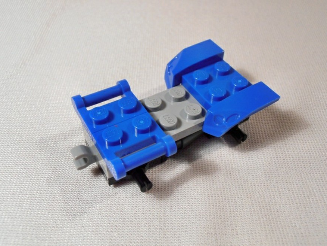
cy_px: 121
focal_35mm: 38
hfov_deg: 49.0
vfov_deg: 37.7
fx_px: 359
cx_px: 166
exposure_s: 1/40
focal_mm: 6.61
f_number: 3.9
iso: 100
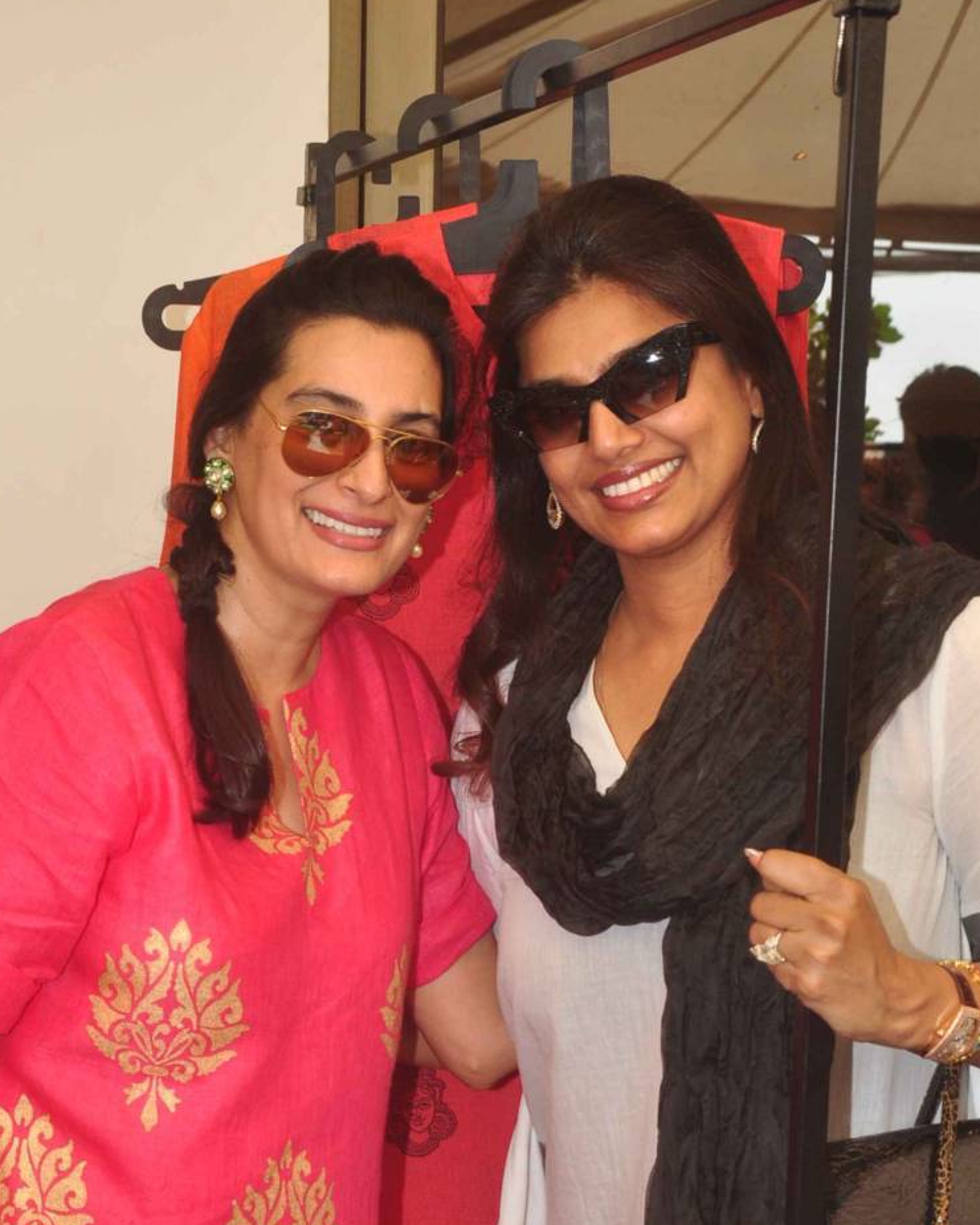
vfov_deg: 25.7
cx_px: 475
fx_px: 2647
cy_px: 943
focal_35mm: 73
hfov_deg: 21.0
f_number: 7.1
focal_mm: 30
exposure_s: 1/160
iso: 400
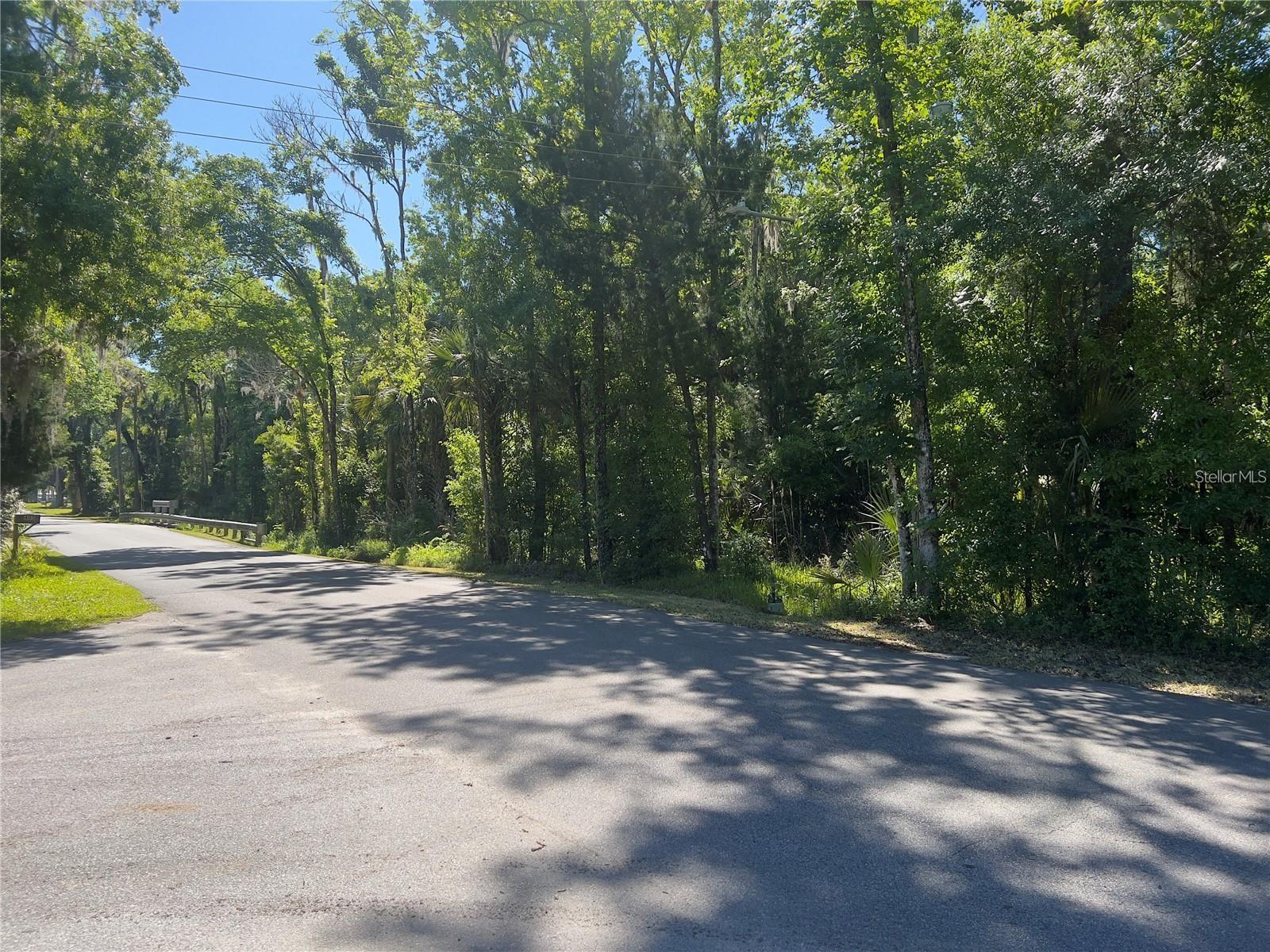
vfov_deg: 53.1
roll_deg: +0.1
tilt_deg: +2.3
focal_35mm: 26
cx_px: 635
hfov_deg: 67.3
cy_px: 476
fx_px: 954
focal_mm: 5.7
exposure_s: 1/1377
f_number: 1.5
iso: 50
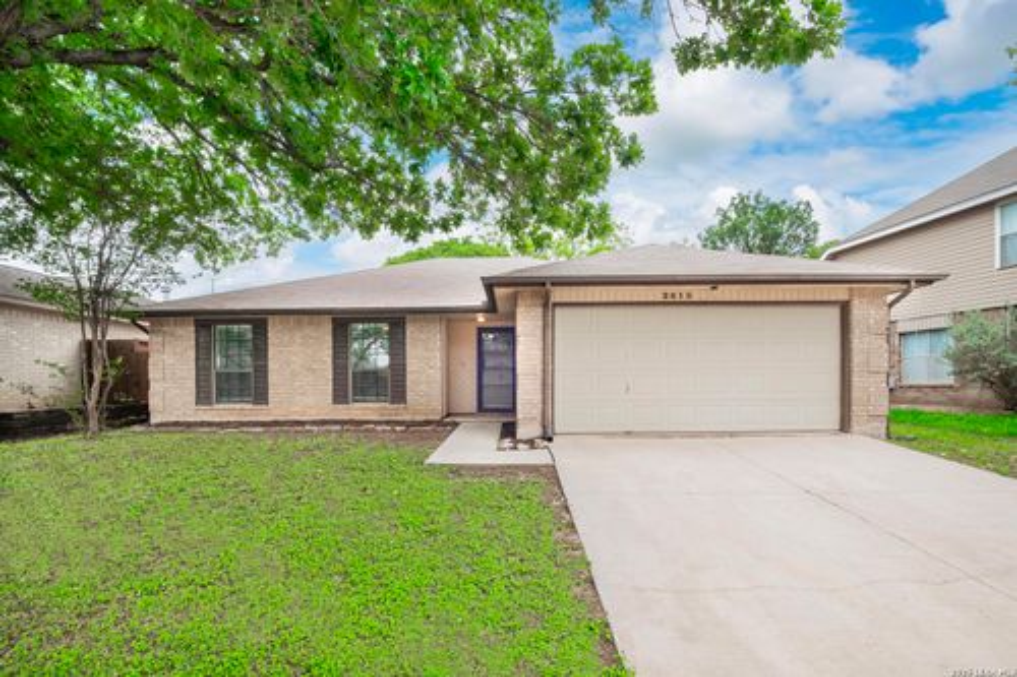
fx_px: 395
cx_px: 508
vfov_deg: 81.2
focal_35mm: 14
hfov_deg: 104.3
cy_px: 338
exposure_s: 1/200
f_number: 6.4
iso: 125
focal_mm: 9
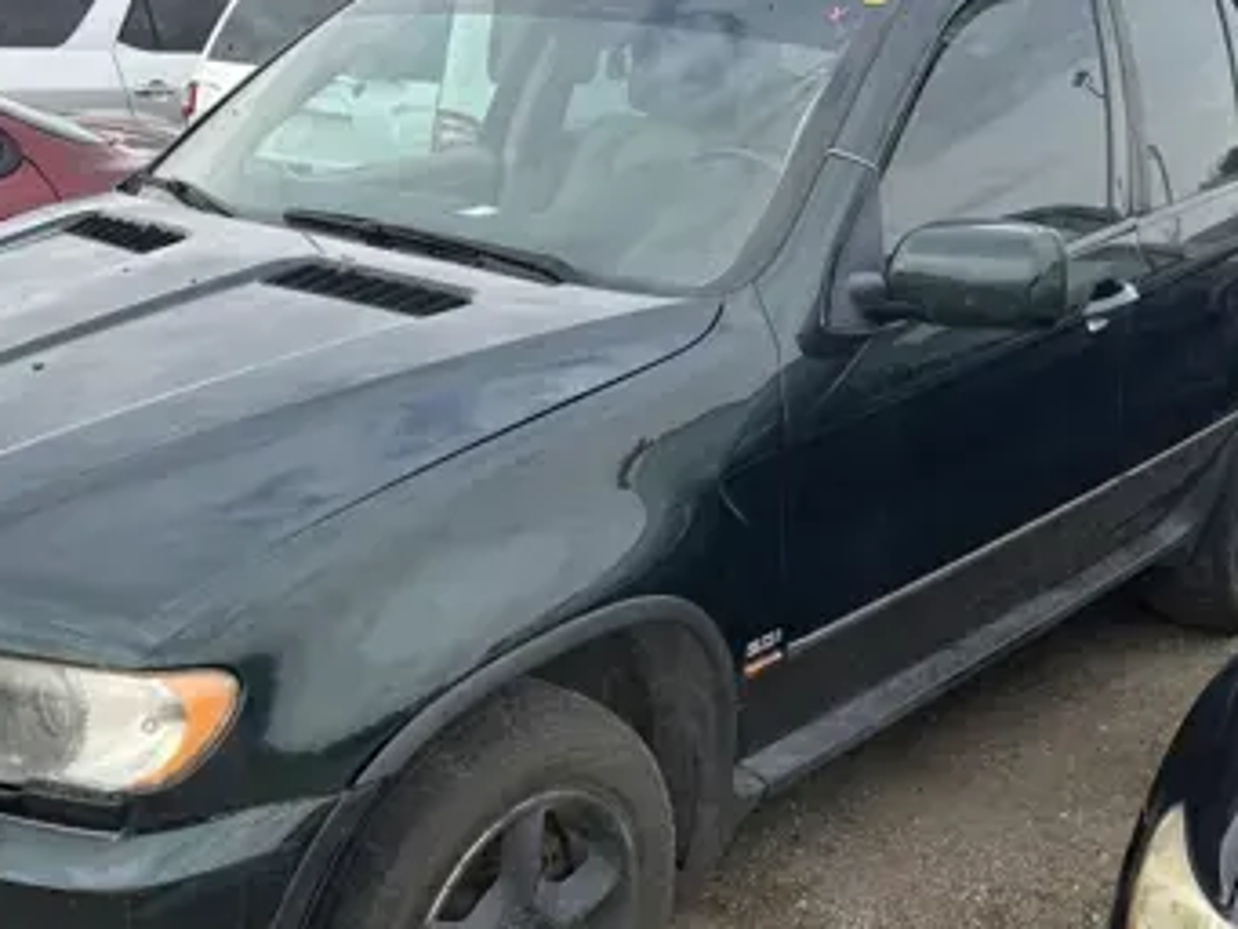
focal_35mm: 45
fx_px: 1610
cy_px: 494
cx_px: 501
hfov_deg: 41.9
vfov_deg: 32.2
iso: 80
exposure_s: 1/1183
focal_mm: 6.86
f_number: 1.78
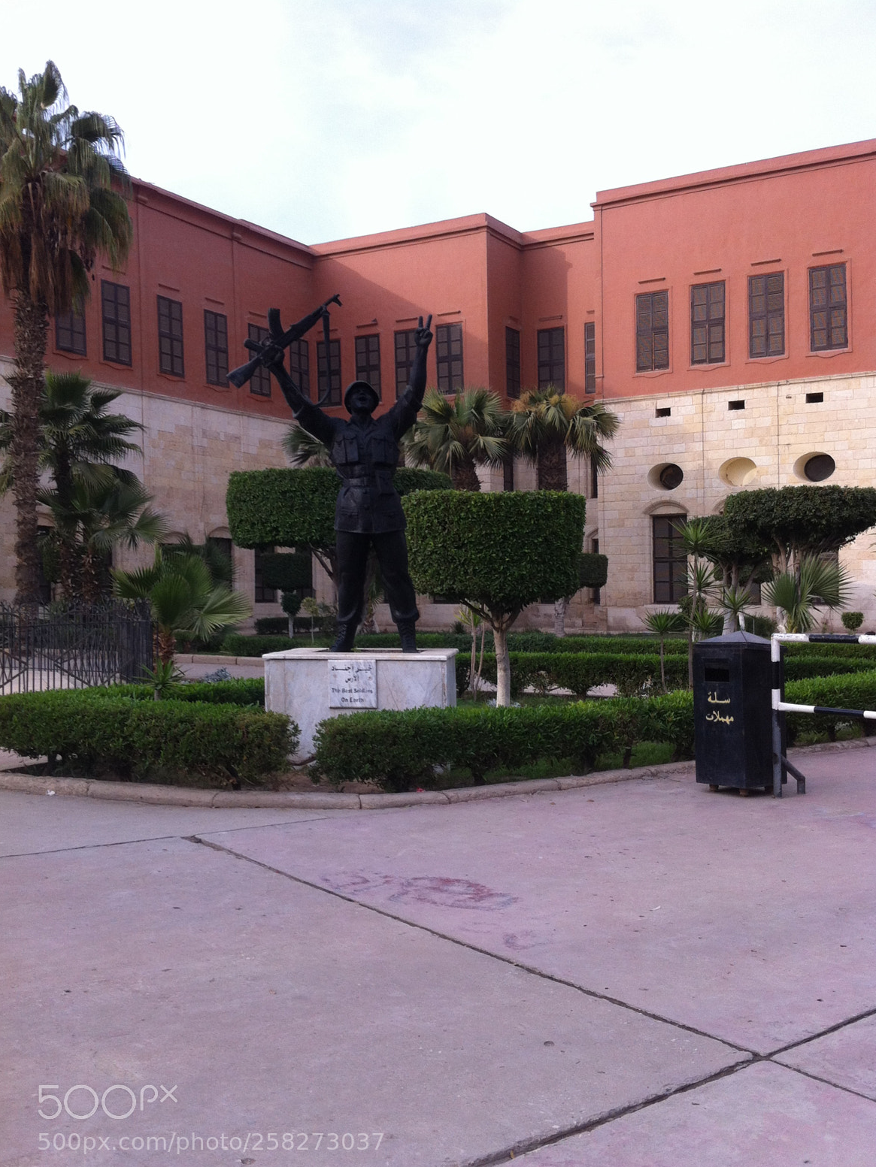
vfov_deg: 51.3
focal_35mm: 36
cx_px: 440
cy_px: 600
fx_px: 1215
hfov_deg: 39.7
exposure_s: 1/387
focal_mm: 3.85
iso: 80
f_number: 2.8
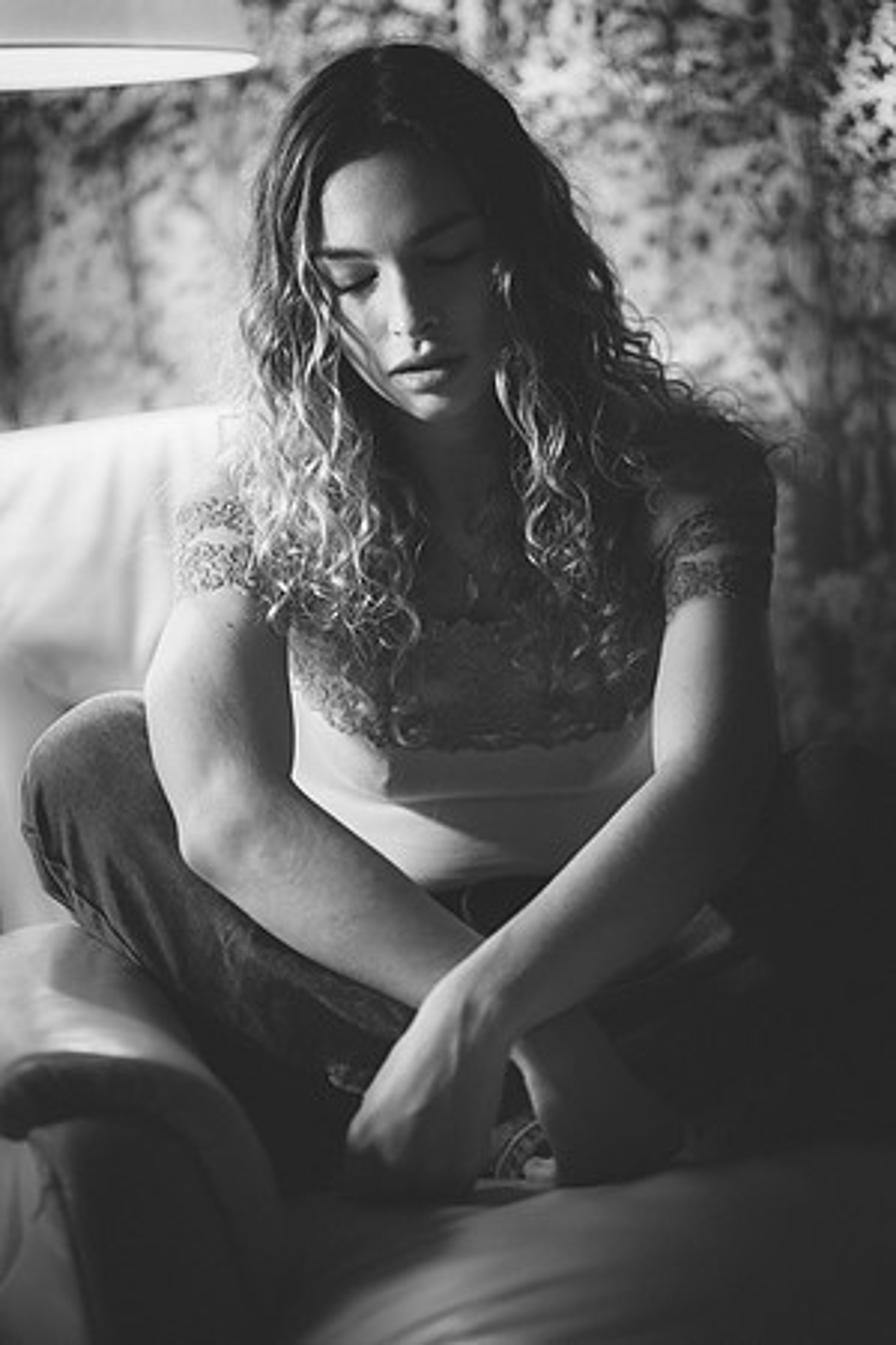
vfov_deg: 23.9
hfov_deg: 16.1
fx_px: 3173
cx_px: 448
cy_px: 672
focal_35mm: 85
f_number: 1.8
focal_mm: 85
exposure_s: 1/200
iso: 320
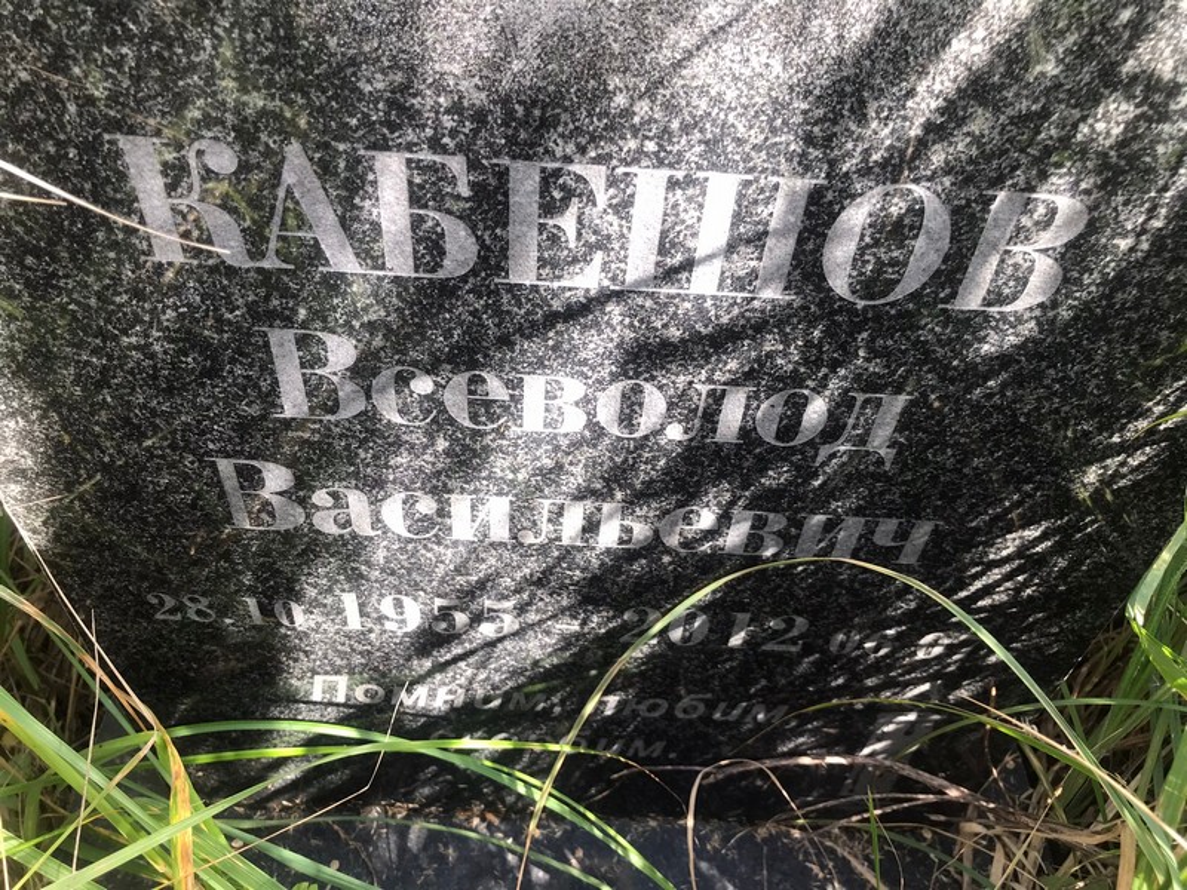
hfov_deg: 63.4
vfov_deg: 49.7
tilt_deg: -45.7
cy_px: 445
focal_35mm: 28
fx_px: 960
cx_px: 594
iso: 20
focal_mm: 3.99
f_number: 1.8
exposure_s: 1/115
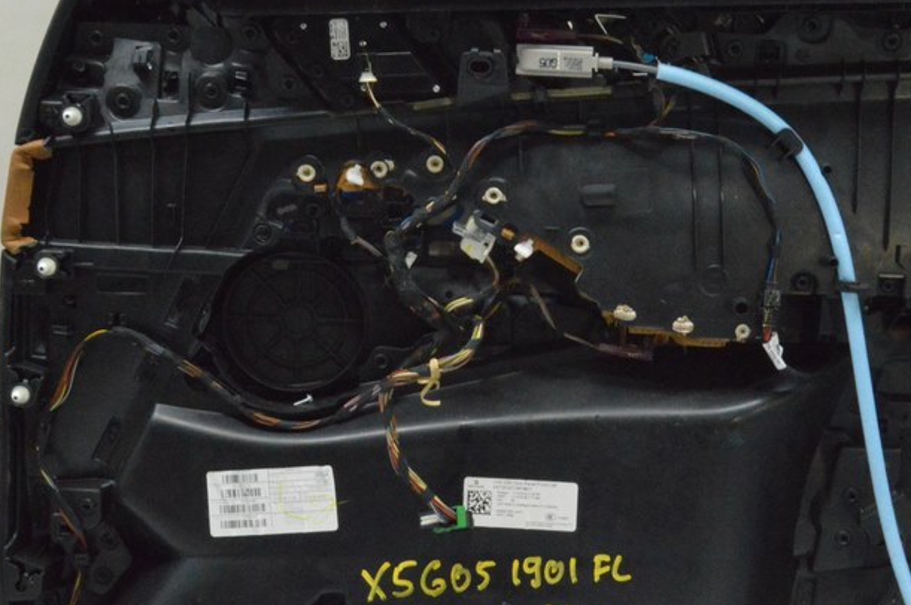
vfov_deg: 23.4
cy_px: 348
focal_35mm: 58
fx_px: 1462
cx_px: 540
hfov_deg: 34.5
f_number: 20
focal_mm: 23
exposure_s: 1/20
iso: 6400
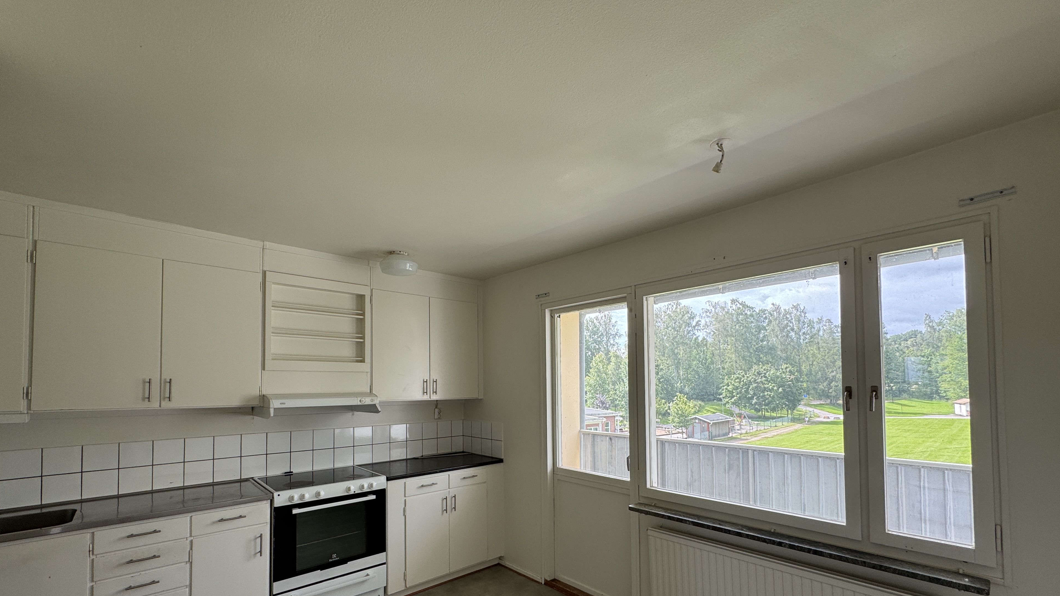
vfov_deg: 66.1
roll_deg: +0.8
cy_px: 372
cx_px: 528
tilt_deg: +1.9
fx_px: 450
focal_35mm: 16
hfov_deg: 99.4
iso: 40
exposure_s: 1/163
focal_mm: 2.22
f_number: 2.2
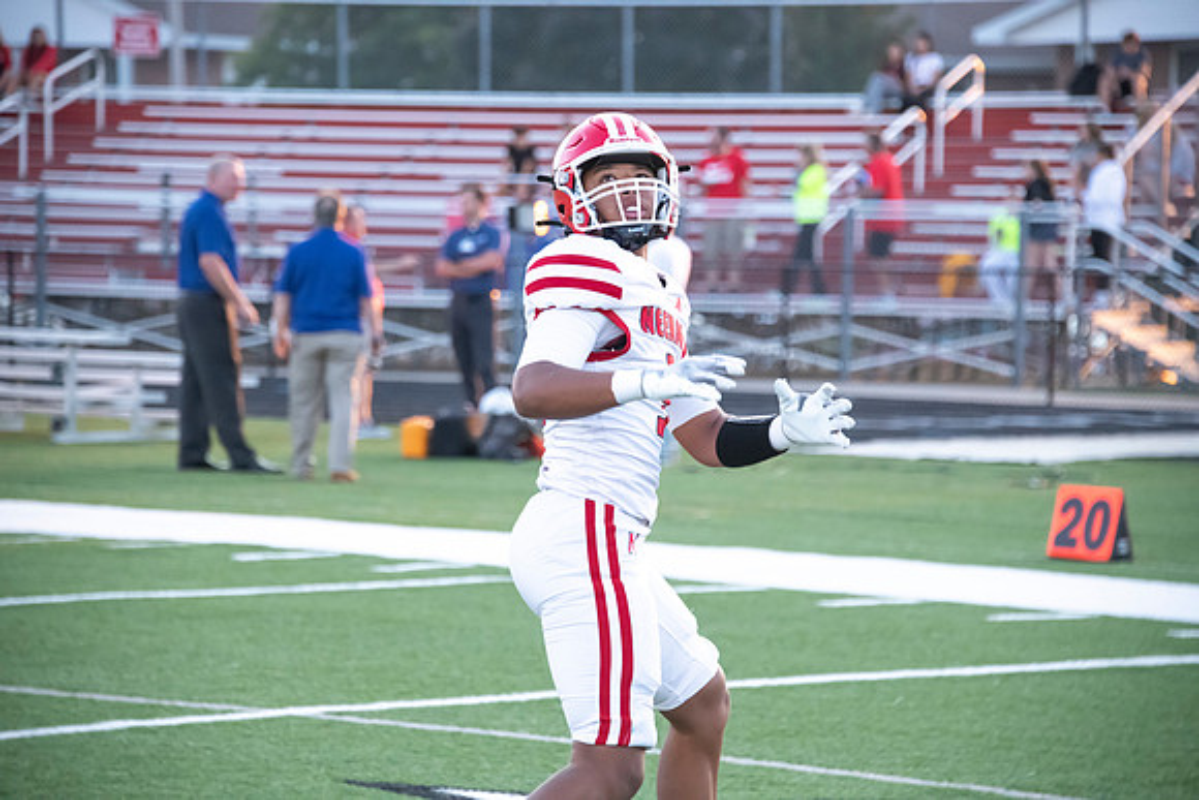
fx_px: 5996
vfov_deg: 7.6
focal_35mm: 180
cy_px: 400
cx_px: 600
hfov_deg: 11.4
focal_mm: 180
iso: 4000
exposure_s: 1/800
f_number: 5.6
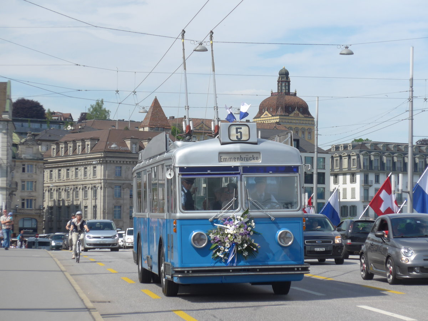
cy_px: 160
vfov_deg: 12.7
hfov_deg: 16.8
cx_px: 214
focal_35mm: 117
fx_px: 1447
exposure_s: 1/640
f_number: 5
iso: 80
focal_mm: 22.9
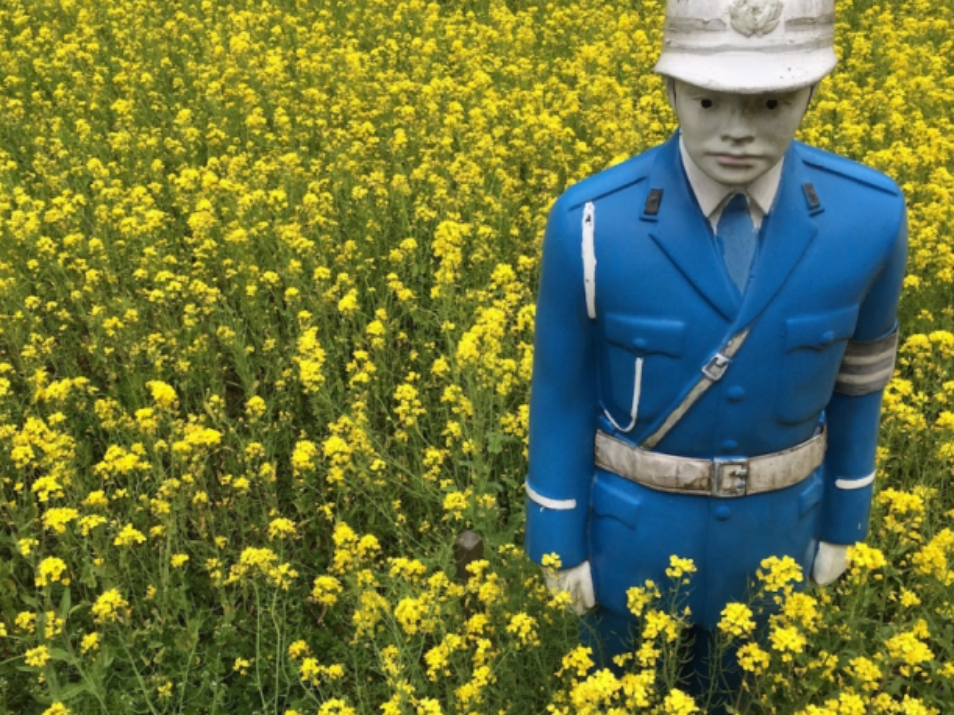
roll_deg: +1.5
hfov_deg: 48.8
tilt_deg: -34.7
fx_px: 1047
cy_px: 353
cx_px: 411
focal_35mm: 38
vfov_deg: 37.7
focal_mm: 4.15
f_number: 2.2
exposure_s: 1/1172
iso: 32
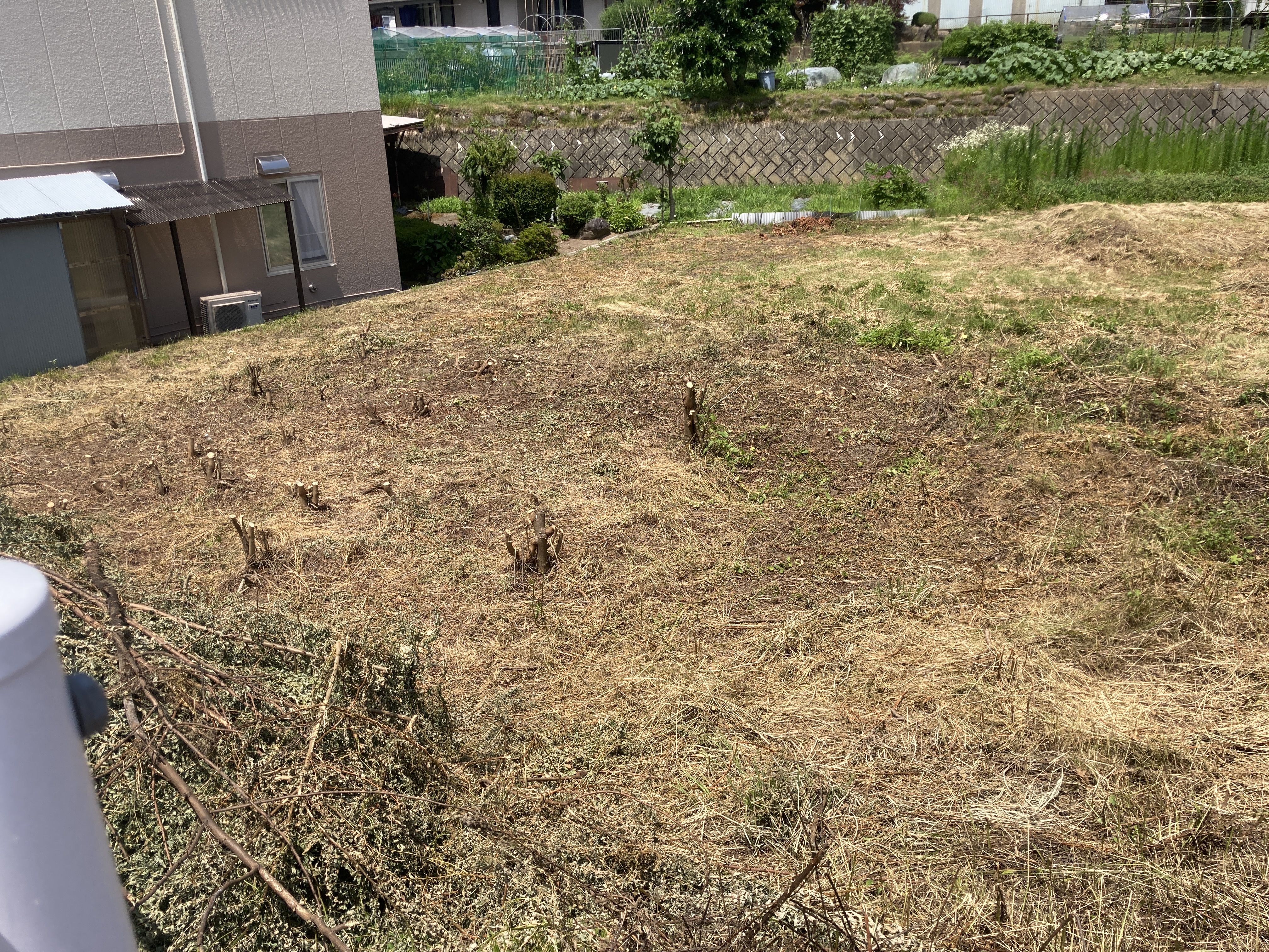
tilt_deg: -21.8
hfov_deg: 63.4
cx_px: 634
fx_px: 1026
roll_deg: +2.4
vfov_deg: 49.7
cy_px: 476
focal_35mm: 28
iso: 20
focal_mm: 3.99
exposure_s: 1/1715
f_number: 1.8
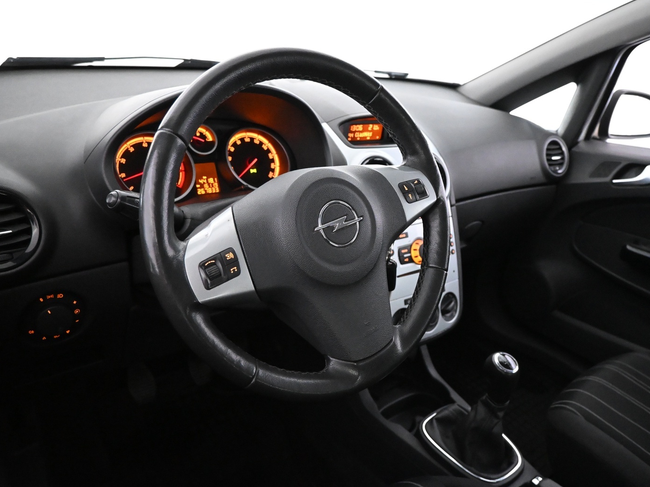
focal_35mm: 27
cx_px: 356
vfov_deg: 51.3
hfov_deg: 65.2
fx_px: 507
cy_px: 249
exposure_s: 1/60
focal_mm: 16
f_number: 3.5
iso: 6400
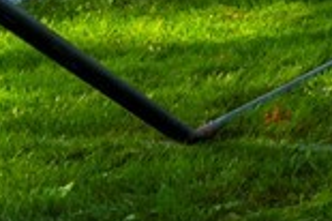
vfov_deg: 12.1
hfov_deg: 11.7
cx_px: 982
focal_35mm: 98
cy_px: -247
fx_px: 903
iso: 200
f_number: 9
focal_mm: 14
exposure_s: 1/200
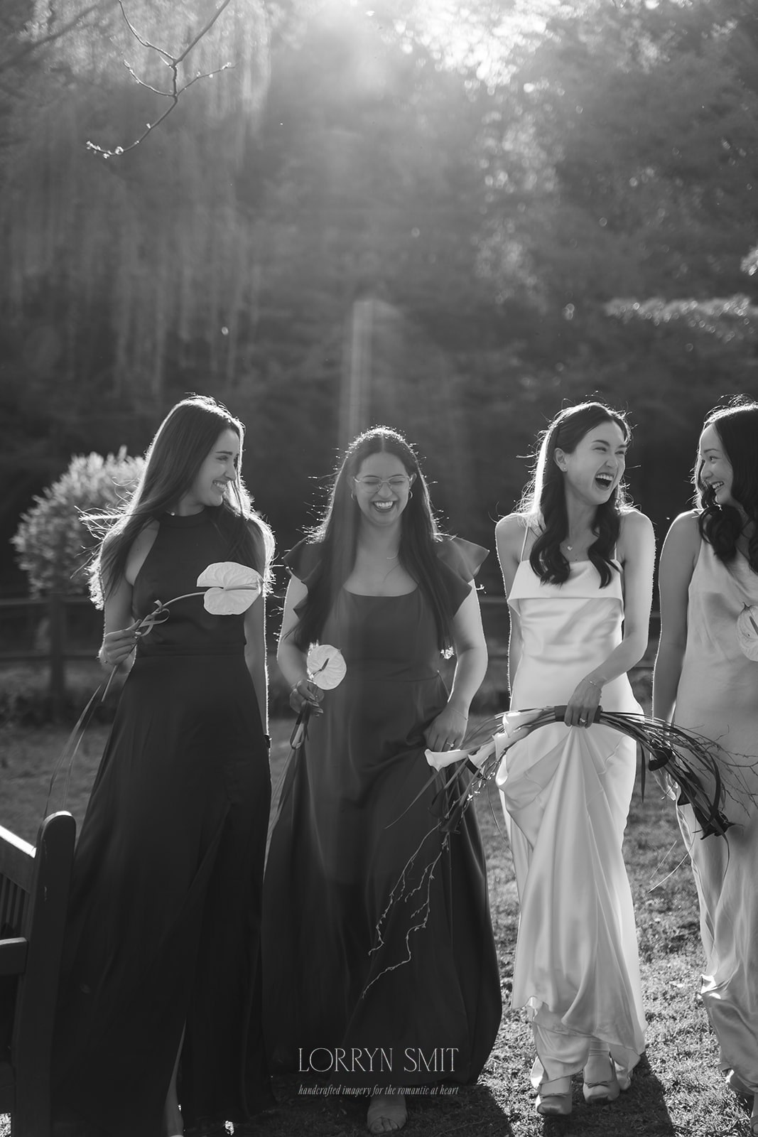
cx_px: 379
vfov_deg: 27.0
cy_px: 568
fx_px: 2368
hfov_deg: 18.2
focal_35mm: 75
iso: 160
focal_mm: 75
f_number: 3.2
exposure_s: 1/640
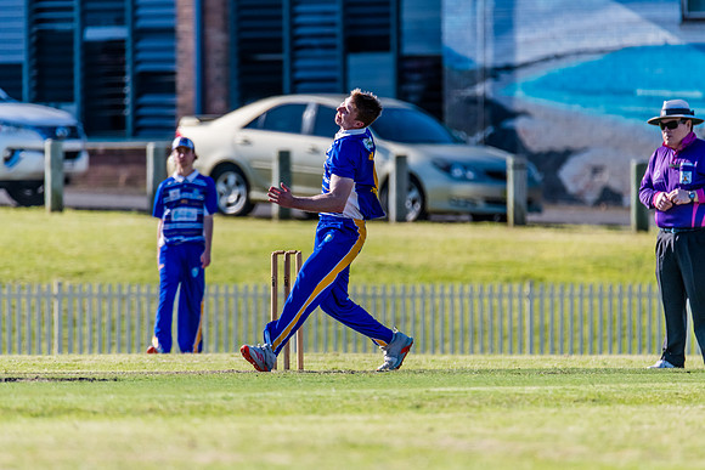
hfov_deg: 3.2
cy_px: 246
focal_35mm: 644
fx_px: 12613
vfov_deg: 2.1
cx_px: 331
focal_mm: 600
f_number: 6.3
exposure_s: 1/2000
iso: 640
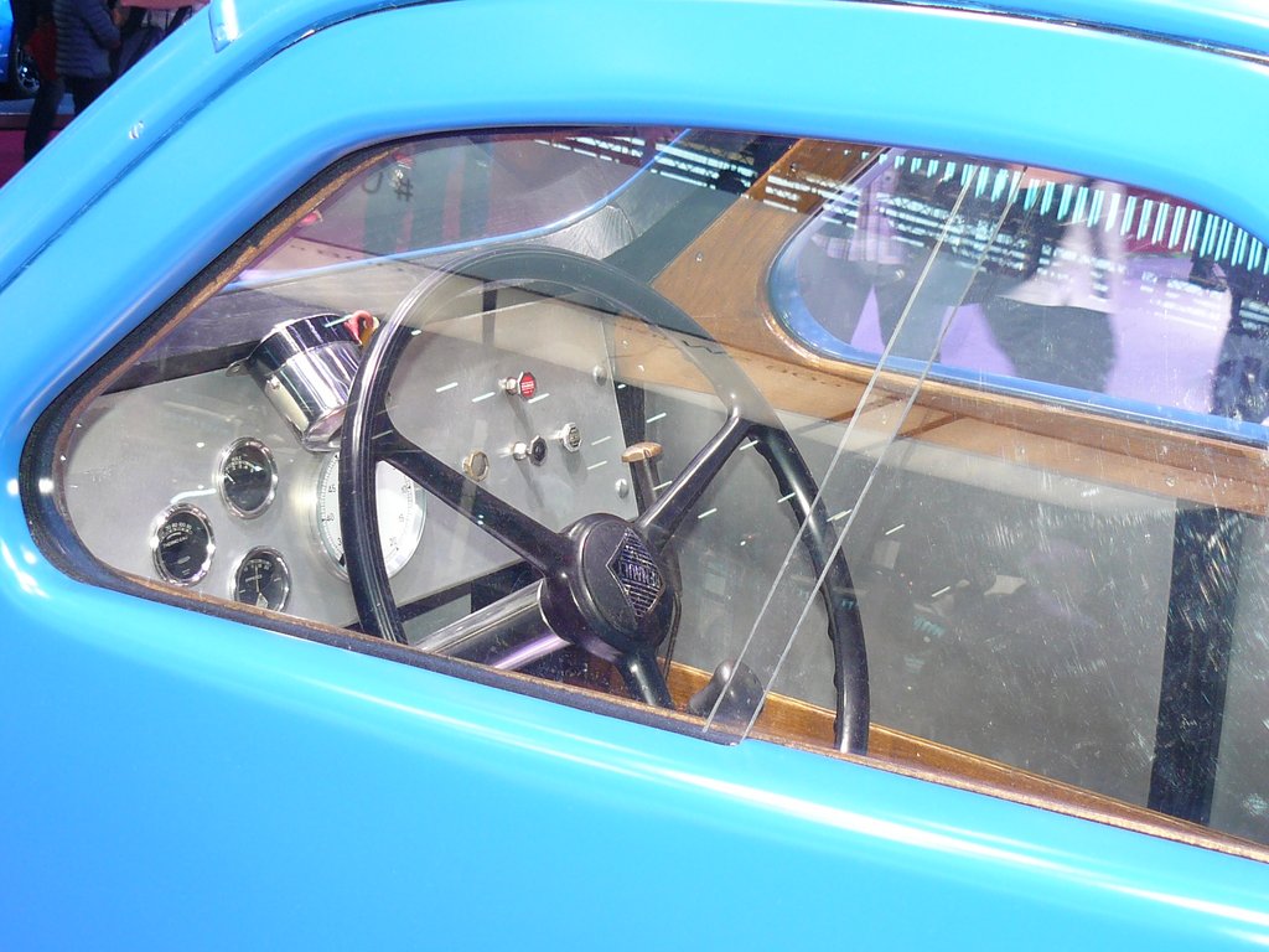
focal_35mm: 56
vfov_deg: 26.1
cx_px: 634
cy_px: 476
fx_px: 2053
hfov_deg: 34.3
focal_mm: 6.2
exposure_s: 1/40
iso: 100
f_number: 2.8
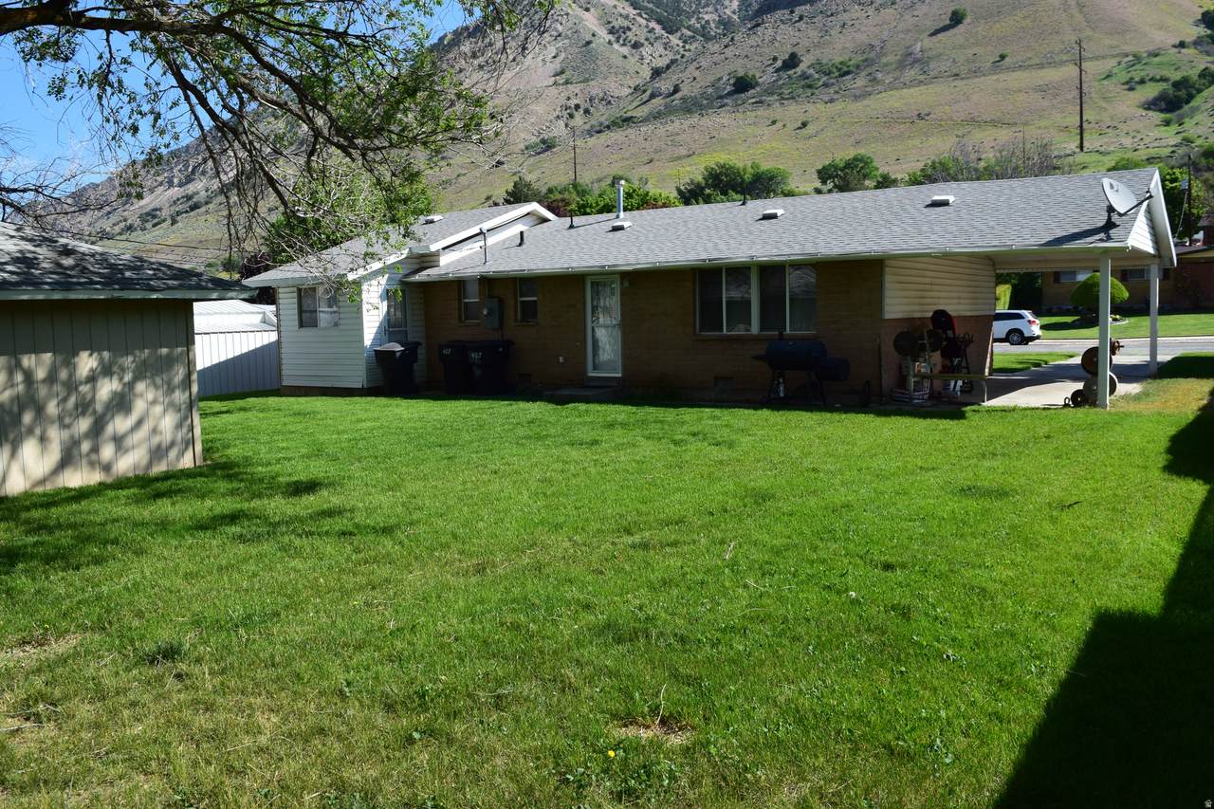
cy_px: 404
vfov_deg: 47.9
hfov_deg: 67.4
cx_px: 607
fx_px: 910
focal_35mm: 27
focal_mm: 18
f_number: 11
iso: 400
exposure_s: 1/400
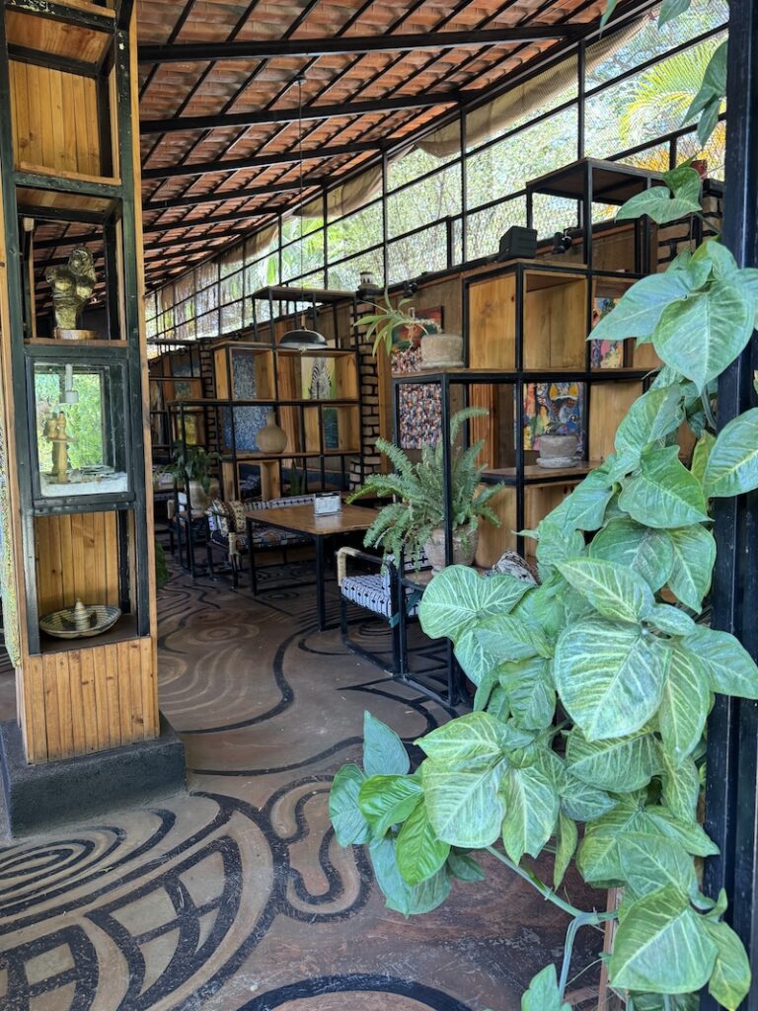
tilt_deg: -6.5
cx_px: 379
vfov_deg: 71.6
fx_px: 701
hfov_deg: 56.8
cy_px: 506
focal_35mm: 24
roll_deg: -0.8
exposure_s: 1/121
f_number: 1.78
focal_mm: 6.76
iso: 200
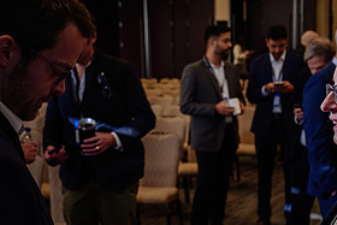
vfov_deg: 20.5
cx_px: 217
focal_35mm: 66
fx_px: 618
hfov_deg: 30.3
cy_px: 156
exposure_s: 1/125
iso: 500
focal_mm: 28
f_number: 3.5
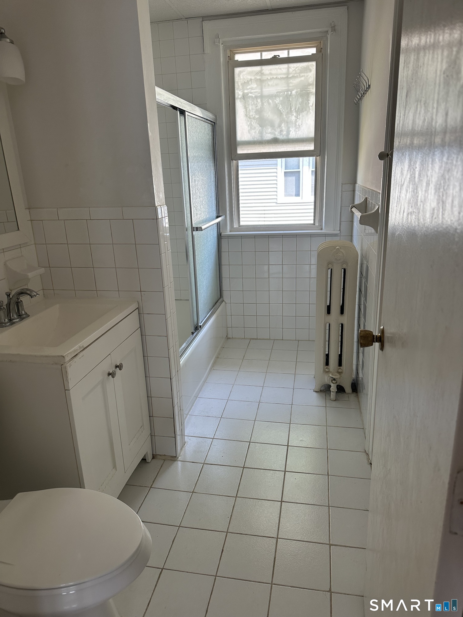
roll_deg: +2.0
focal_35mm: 24
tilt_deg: -14.9
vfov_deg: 71.6
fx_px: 428
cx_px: 232
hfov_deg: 56.8
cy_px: 308
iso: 125
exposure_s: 1/120
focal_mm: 6.86
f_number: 1.78
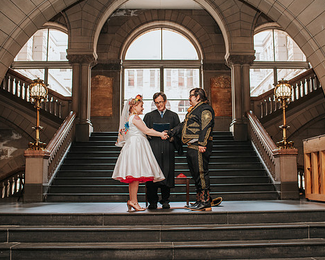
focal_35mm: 43
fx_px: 414
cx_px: 176
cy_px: 128
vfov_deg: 34.9
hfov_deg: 42.9
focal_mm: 35
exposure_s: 1/200
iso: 1000
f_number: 3.2
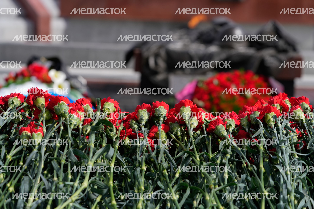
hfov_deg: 19.8
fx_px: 898
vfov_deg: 13.3
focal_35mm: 103
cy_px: 104
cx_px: 157
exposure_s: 1/1000
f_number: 6.3
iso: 320
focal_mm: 103
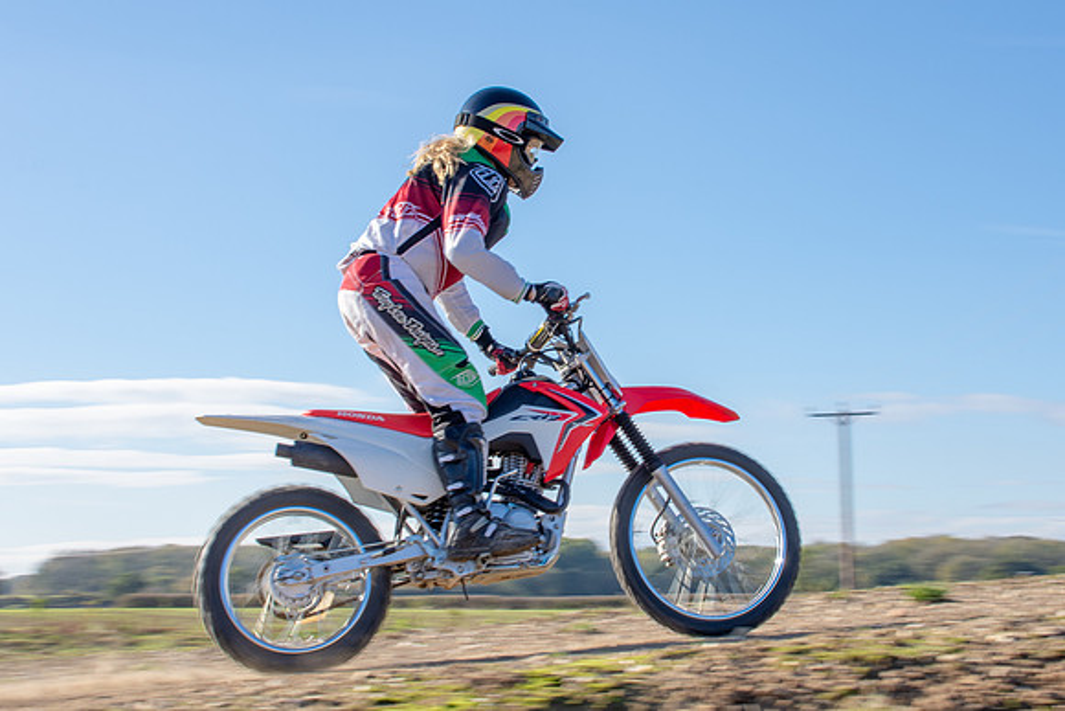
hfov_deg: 29.2
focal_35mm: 69
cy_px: 348
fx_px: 2042
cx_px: 568
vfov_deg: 19.7
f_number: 11
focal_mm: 38
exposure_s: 1/160
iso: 200
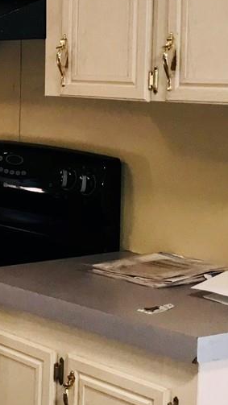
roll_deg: +0.5
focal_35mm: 97
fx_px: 1042
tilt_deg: -8.3
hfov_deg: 11.0
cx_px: -267
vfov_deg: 22.0
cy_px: 188
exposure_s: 1/30
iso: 40
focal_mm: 3.99
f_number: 1.8
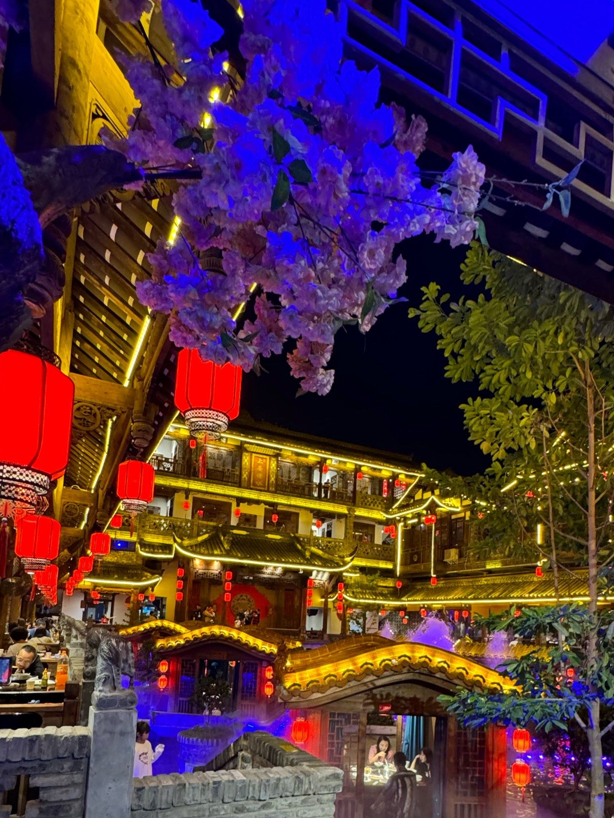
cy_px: 576
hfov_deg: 58.9
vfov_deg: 70.7
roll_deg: -3.2
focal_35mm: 23
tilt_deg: +5.5
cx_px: 321
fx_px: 544
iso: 400
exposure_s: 1/50
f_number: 2.2
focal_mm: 2.22
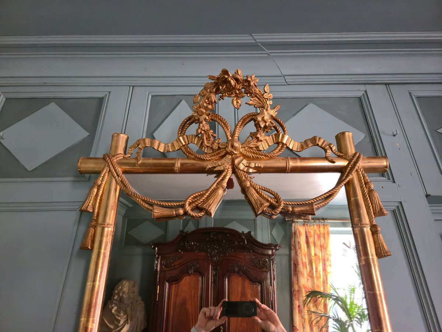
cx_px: 221
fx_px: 294
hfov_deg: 73.9
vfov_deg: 58.9
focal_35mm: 23
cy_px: 166
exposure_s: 1/50
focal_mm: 5.4
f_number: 1.8
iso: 640
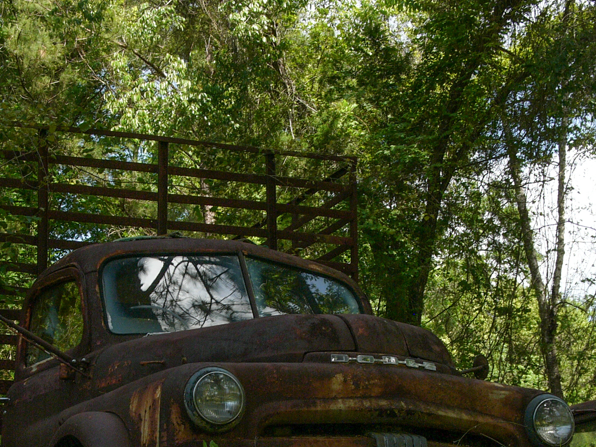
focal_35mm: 81
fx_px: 1395
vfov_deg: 18.1
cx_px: 212
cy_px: 345
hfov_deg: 24.0
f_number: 5.6
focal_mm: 12.6
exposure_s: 1/250
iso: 100
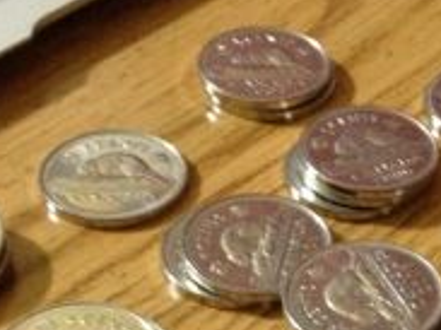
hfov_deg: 16.5
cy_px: 332
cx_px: 518
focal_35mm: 115
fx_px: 1464
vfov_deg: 12.7
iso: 500
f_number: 2.4
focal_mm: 4.28
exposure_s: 1/15
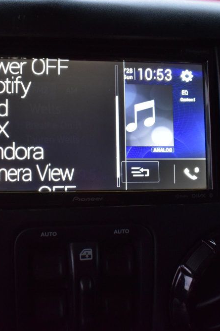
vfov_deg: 42.8
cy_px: 166
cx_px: 98
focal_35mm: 46
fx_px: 422
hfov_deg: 29.2
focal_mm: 20
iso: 1600
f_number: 4
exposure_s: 1/15
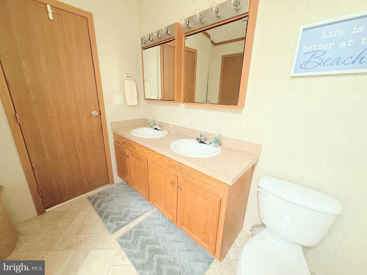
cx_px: 184
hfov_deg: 102.1
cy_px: 138
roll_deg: -1.3
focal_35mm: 14
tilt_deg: -16.4
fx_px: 148
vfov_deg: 85.7
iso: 200
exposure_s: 1/99
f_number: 2.2
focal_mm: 2.22
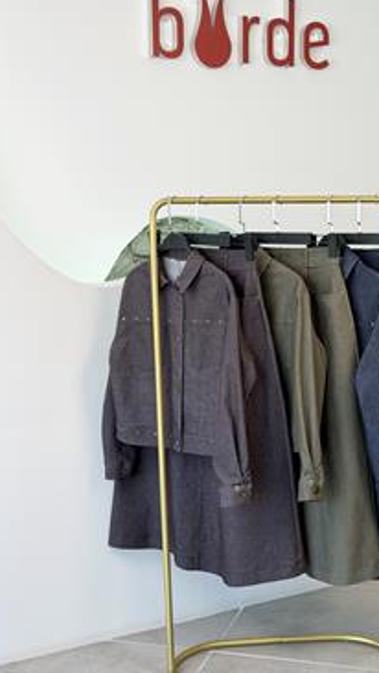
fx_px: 1054
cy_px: 332
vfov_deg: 35.4
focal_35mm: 59
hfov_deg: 20.3
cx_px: 265
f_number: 1.78
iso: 50
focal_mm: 6.76
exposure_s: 1/204
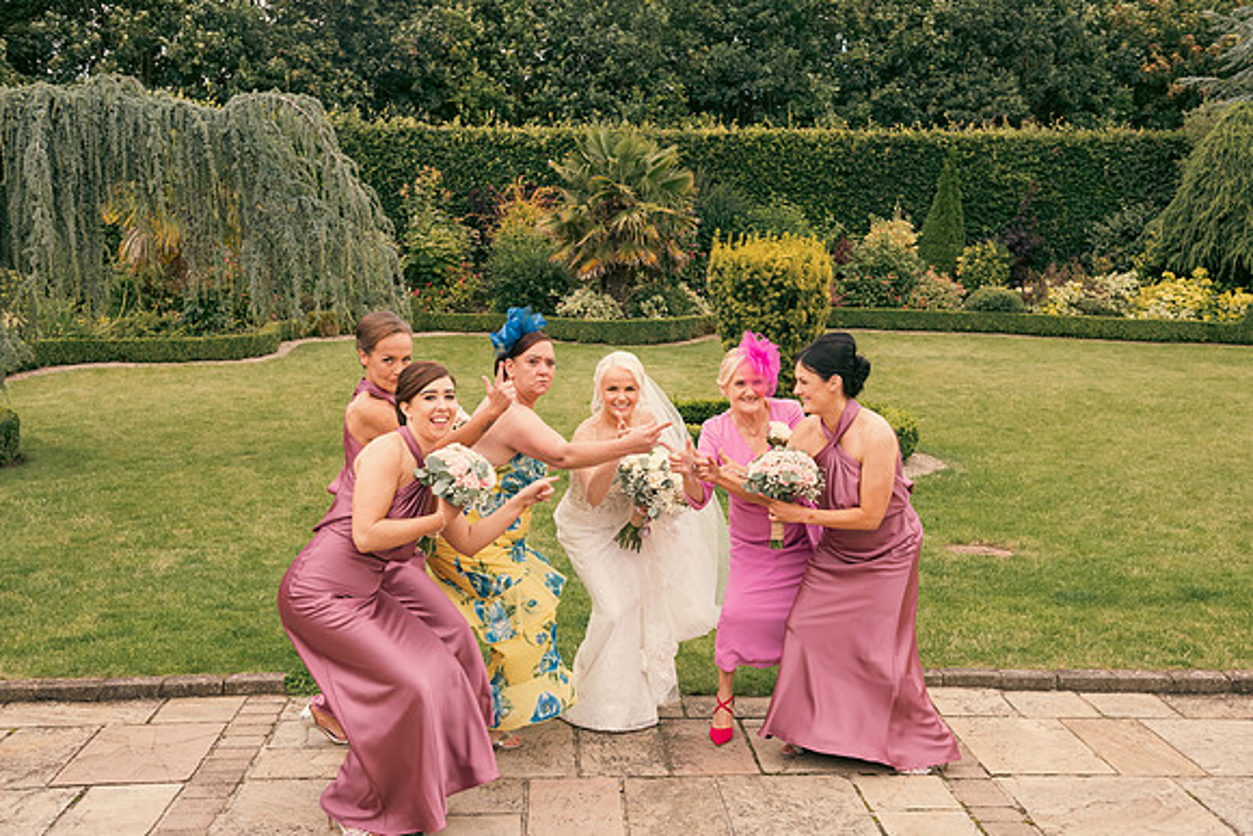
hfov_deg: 50.7
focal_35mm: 38
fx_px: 1323
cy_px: 418
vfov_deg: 35.1
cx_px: 626
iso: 200
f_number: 6.3
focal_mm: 38
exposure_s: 1/400
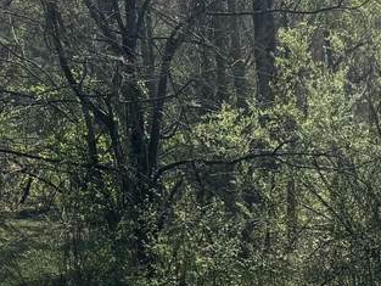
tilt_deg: -10.0
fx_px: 1079
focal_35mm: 98
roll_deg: +0.3
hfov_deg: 17.6
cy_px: 338
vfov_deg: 14.6
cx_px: 605
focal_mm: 6.76
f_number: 1.78
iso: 80
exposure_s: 1/3096
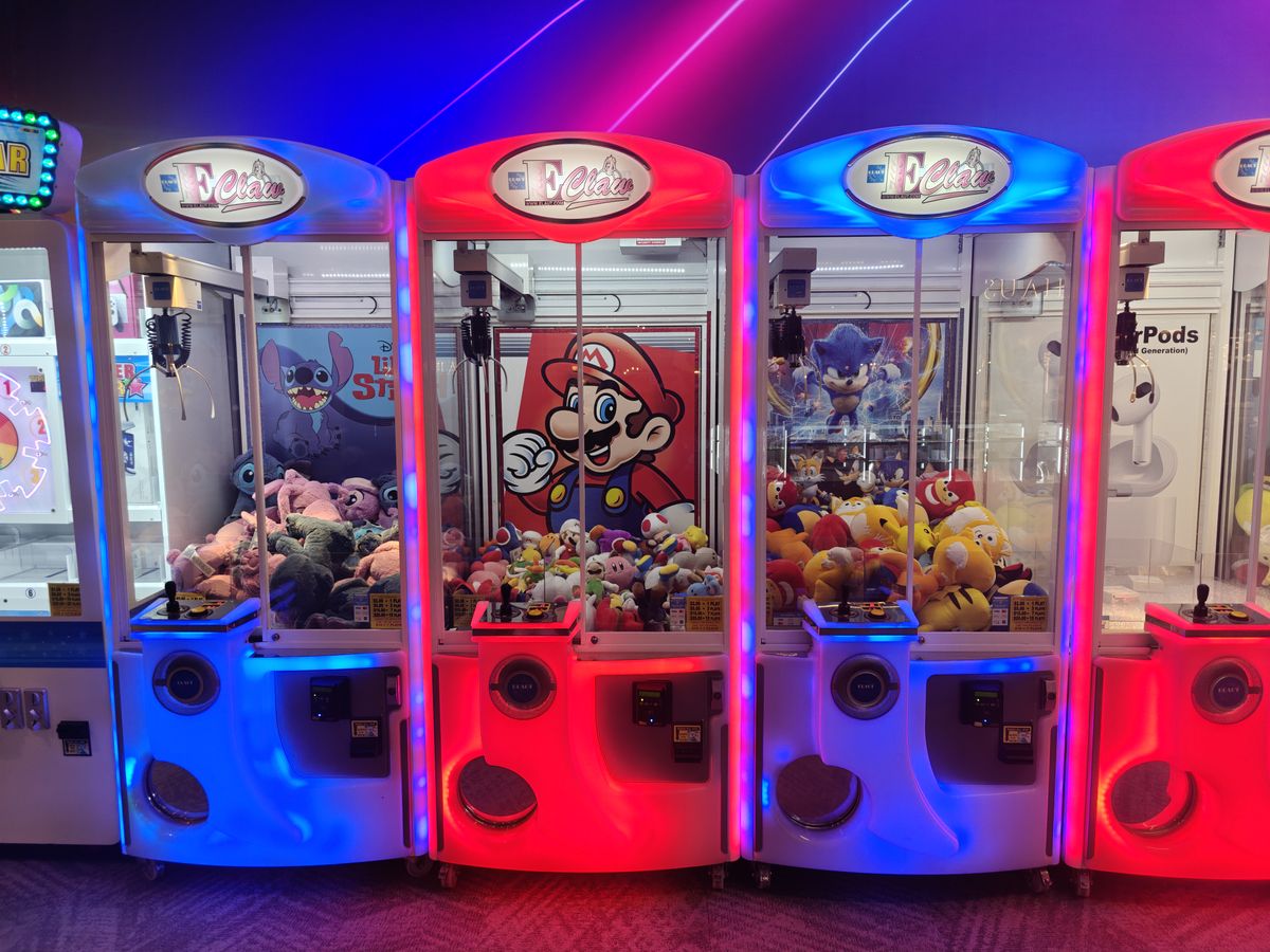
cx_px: 635
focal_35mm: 23
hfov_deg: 73.9
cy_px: 476
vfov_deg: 58.9
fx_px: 844
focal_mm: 6.06
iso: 64
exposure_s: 1/100
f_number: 1.6
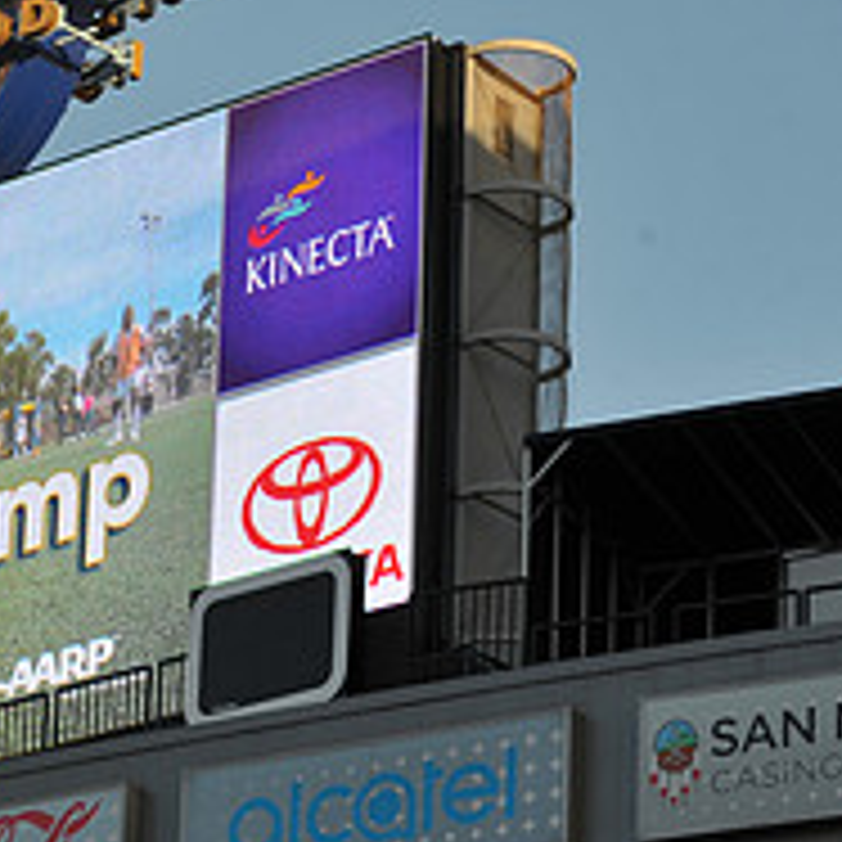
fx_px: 5807
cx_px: -162
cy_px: 401
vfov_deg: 8.3
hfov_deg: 8.2
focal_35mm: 211
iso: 200
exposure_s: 1/250
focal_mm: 80
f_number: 8
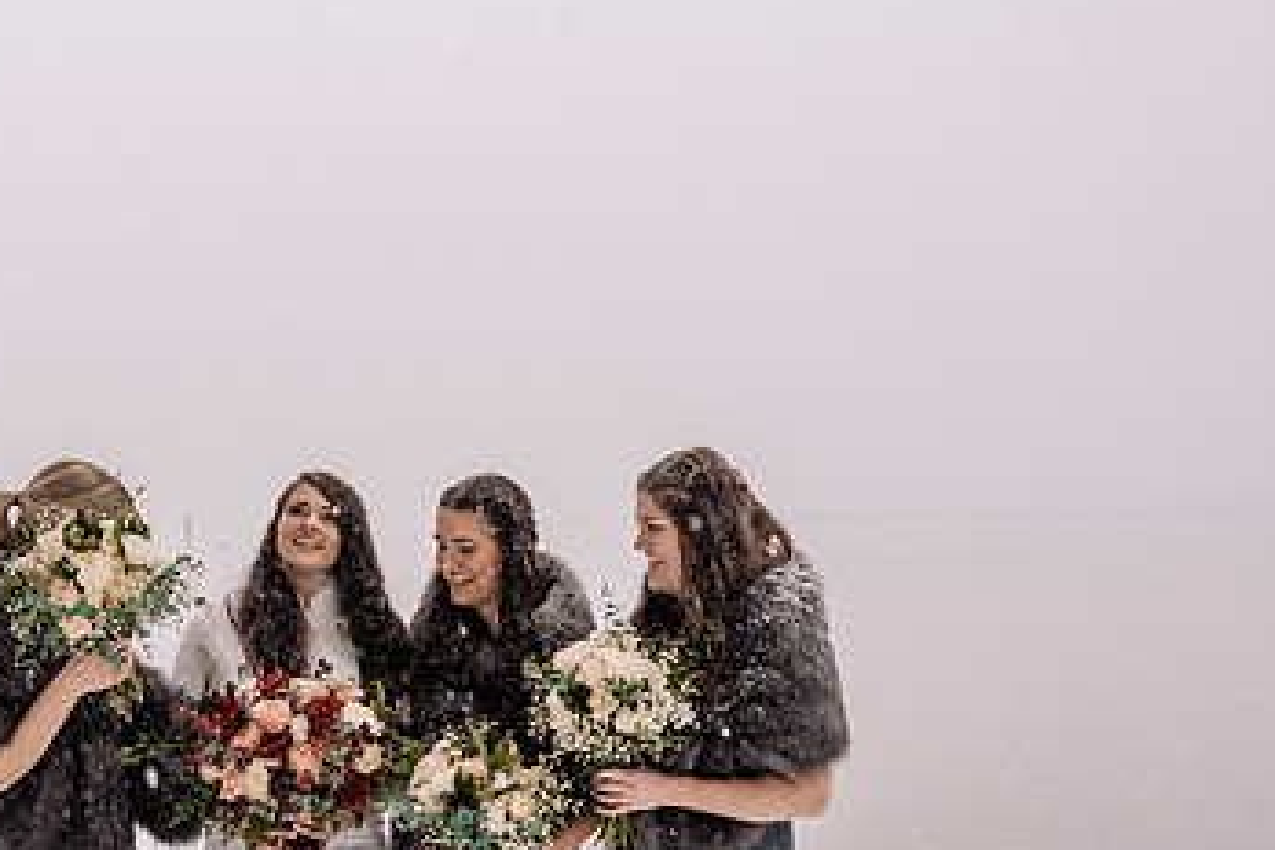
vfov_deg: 22.7
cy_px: 687
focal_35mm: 59
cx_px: 304
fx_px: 2089
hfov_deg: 33.2
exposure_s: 1/250
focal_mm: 35
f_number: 5
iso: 1250
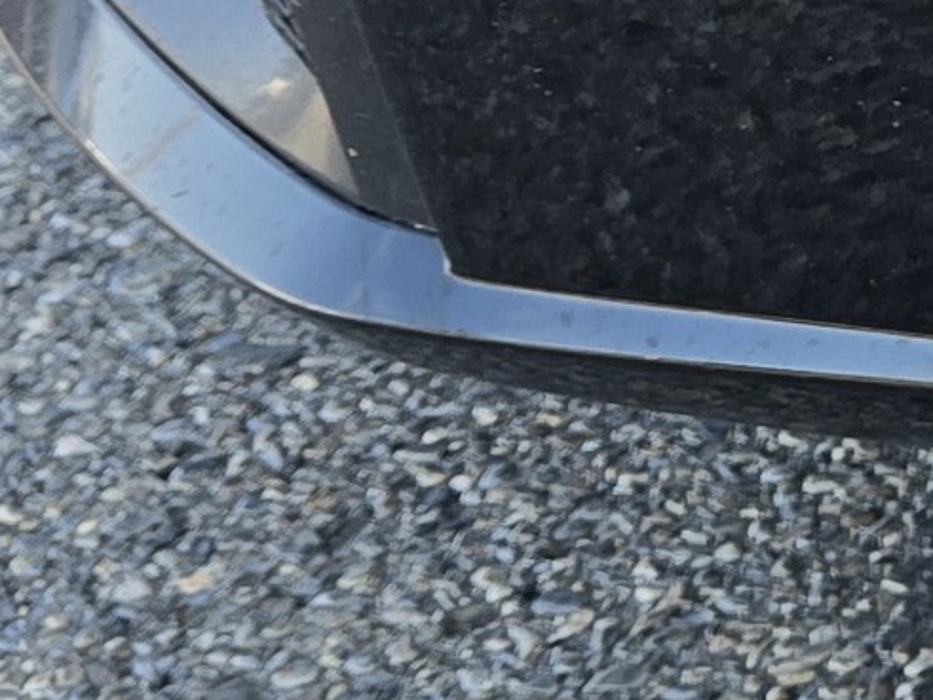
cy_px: 48
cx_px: 2518
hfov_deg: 11.1
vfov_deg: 10.9
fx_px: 3638
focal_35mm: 135
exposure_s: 1/180
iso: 40
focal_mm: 6.3
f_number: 1.7
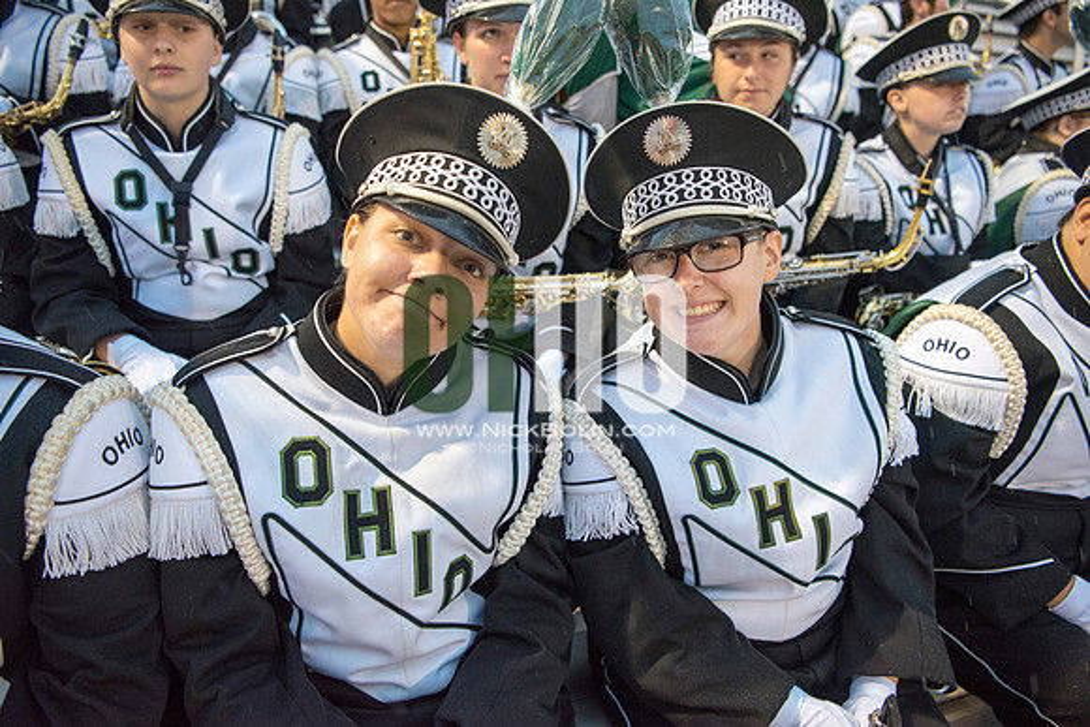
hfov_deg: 73.7
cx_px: 545
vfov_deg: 53.2
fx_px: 727
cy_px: 364
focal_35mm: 24
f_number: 3.2
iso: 2000
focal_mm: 24
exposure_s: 1/320
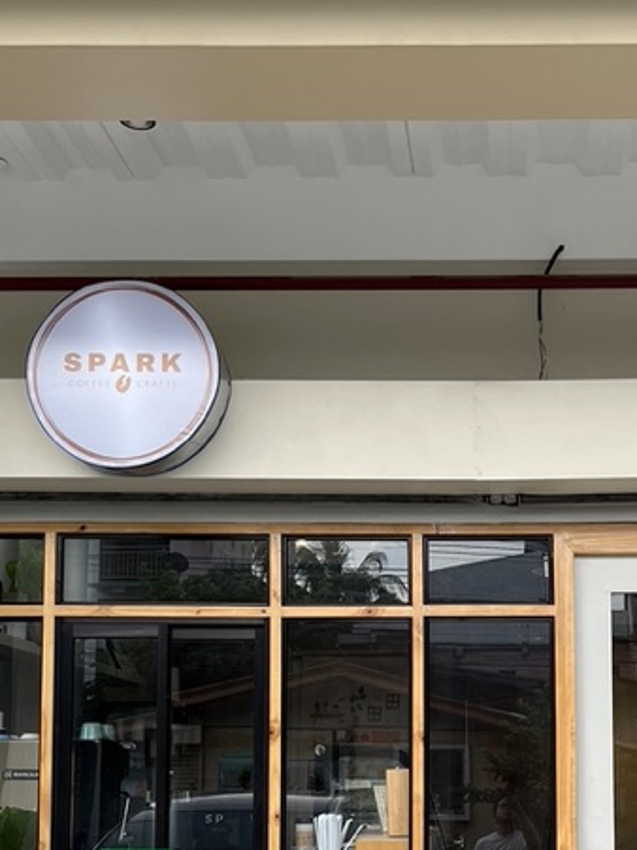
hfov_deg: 24.5
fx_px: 1448
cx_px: 492
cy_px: 637
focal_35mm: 59
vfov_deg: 32.1
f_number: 1.6
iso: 50
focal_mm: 5.1
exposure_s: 1/445
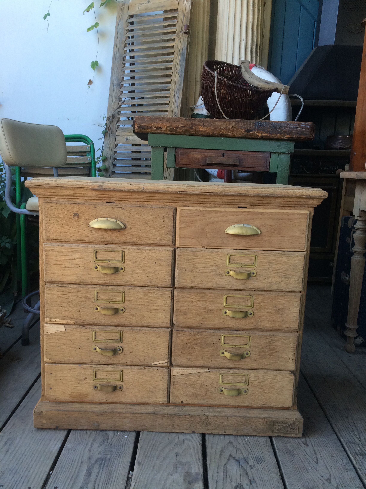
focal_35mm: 29
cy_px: 244
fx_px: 409
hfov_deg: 48.2
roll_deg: -1.8
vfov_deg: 61.7
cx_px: 183
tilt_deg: -10.0
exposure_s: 1/100
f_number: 2.2
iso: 64
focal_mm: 4.15
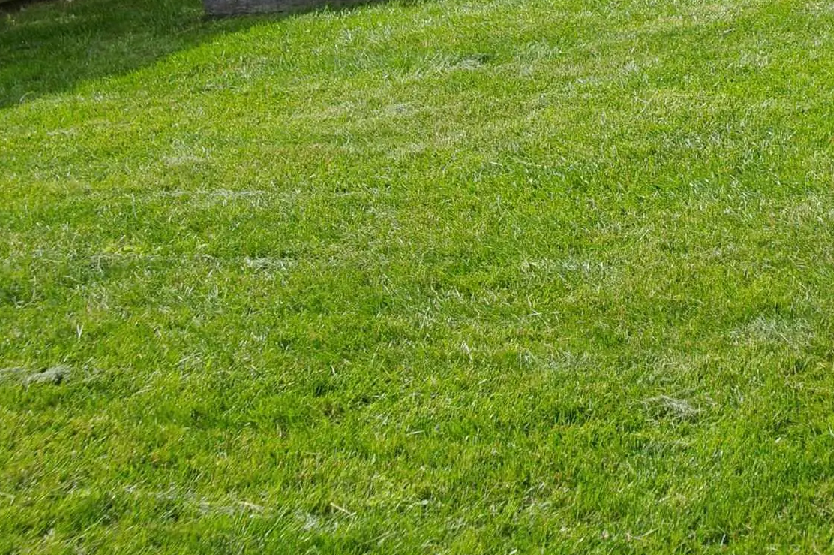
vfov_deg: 11.6
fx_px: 2685
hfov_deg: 17.2
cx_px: 850
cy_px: -98
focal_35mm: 116
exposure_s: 1/250
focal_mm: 28
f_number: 6.7
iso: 200
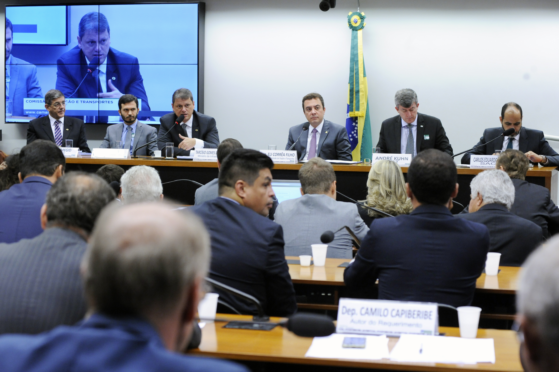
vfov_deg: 17.1
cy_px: 186
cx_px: 280
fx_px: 1242
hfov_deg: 25.4
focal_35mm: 80
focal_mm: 80
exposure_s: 1/160
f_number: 6.3
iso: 2500
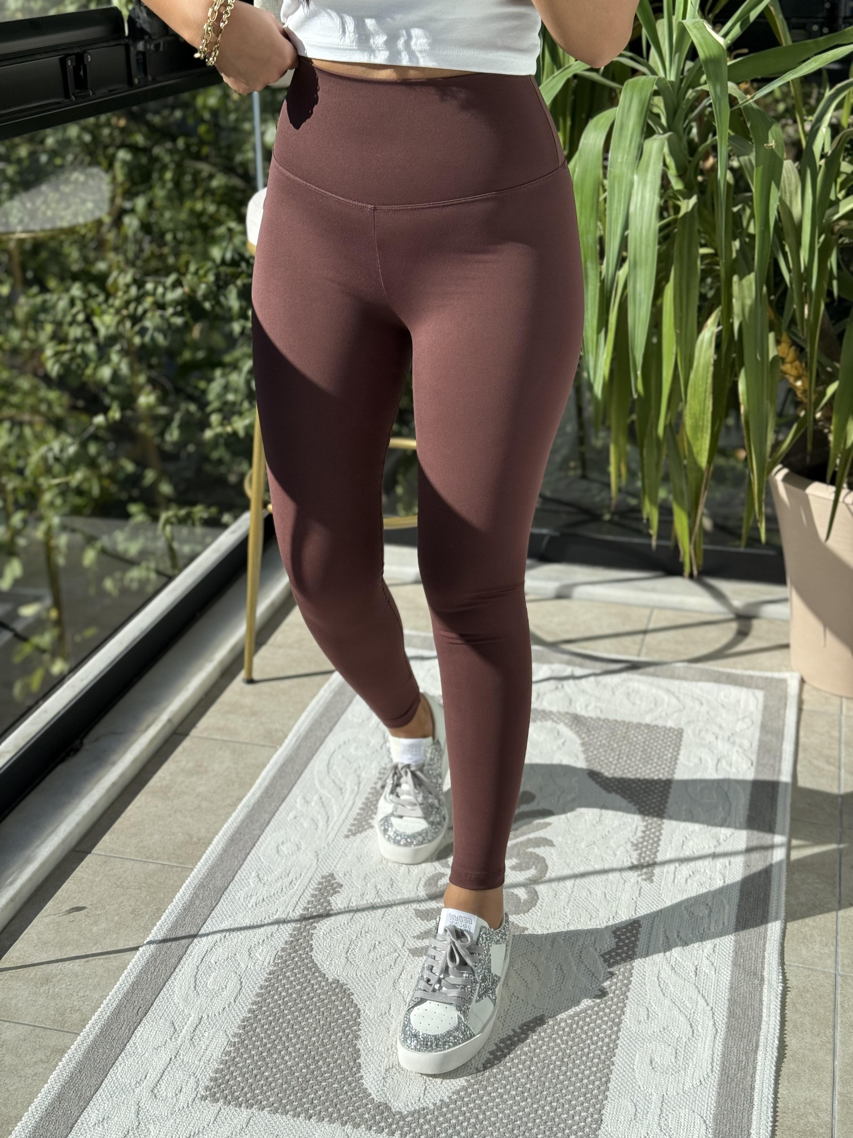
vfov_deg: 39.7
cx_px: 426
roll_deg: +1.8
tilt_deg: -36.0
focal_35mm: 48
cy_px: 569
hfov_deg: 30.3
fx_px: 1577
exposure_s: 1/1754
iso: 64
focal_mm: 6.76
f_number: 1.78
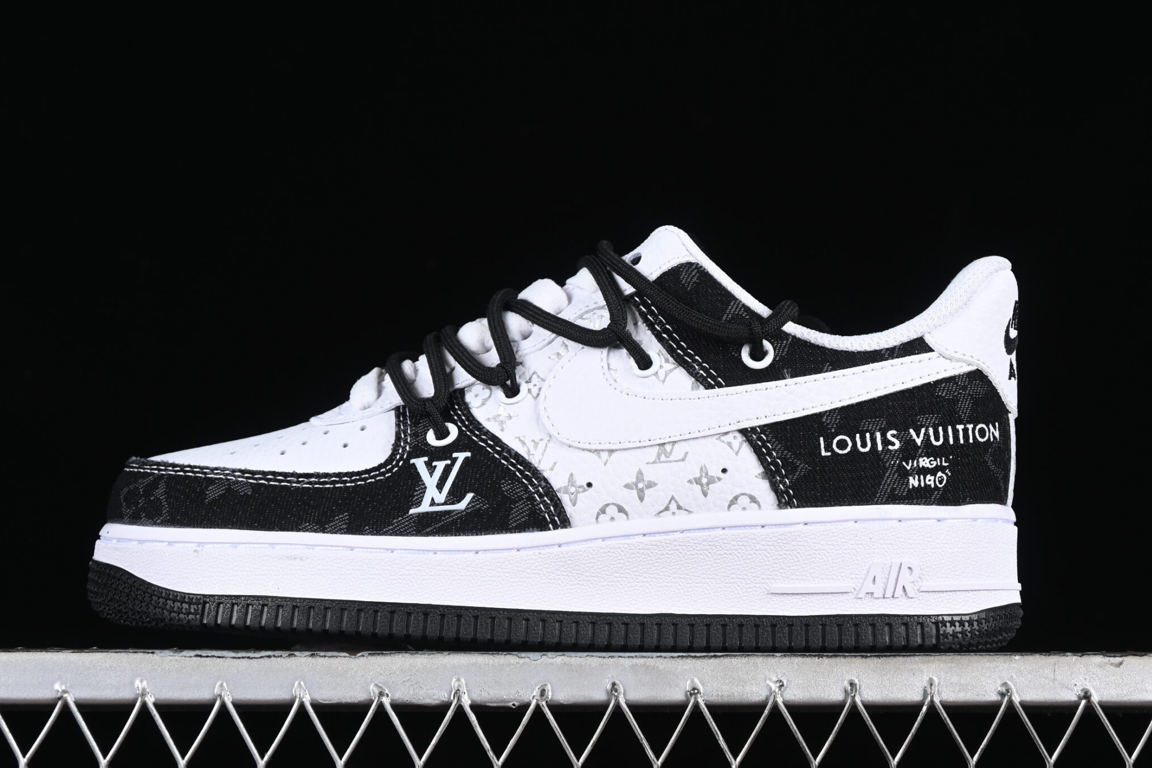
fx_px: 3008
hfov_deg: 21.7
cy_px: 347
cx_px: 561
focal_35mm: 94
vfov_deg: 14.5
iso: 160
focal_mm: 50
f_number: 6.3
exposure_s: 1/60
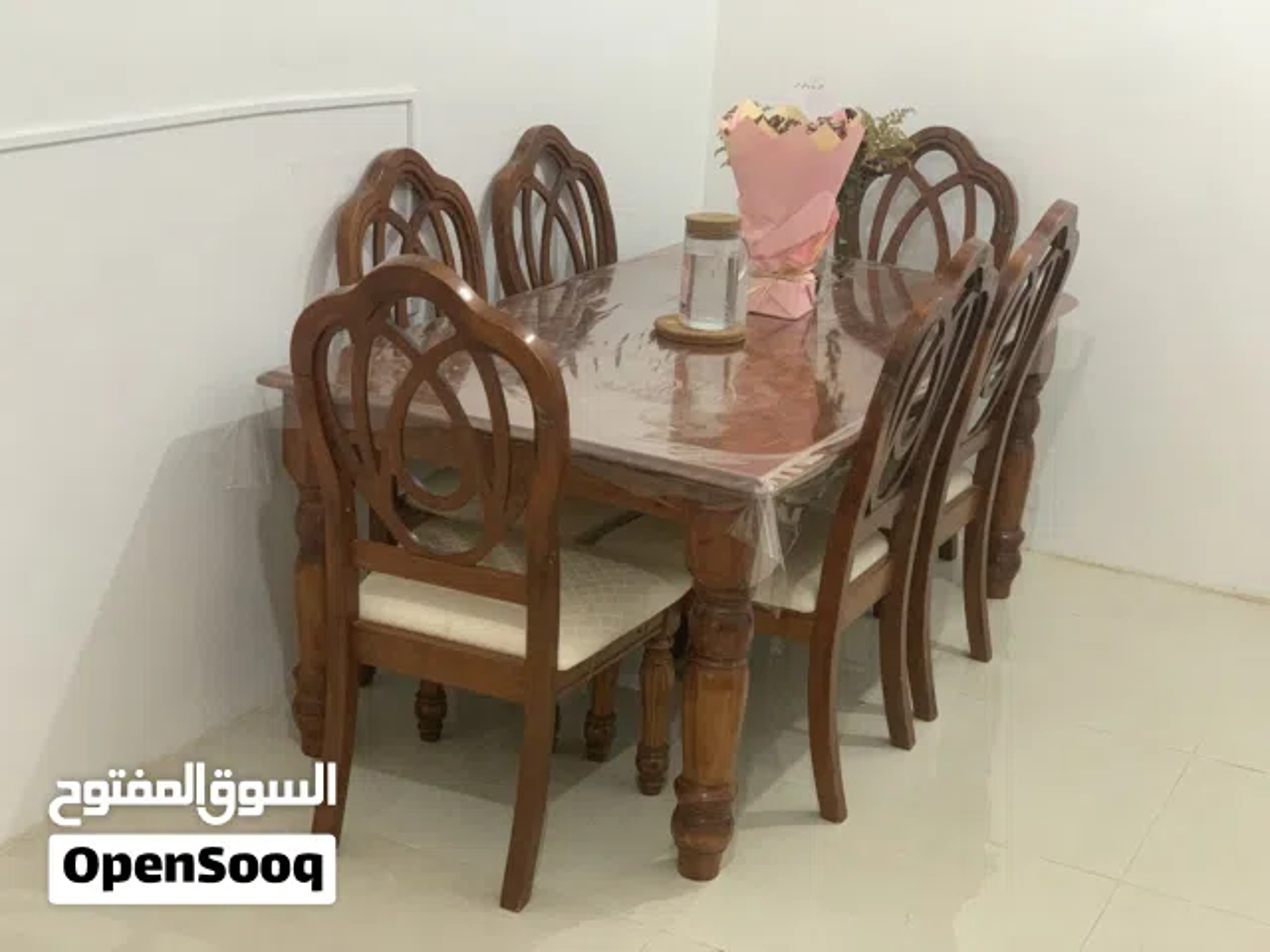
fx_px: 1908
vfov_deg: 28.0
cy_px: 476
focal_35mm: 52
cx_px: 635
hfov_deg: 36.8
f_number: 2.4
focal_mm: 6
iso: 250
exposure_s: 1/50
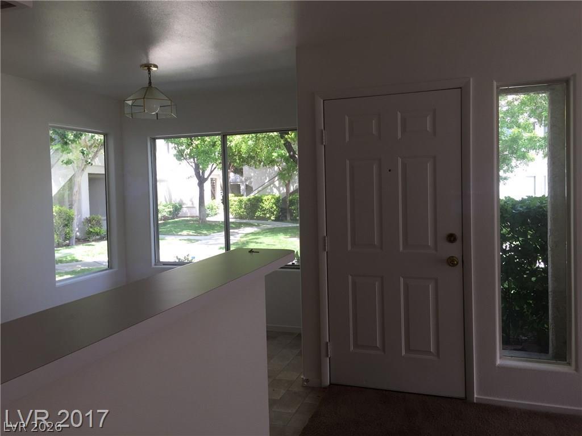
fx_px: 488
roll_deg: +1.8
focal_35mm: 29
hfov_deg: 61.7
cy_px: 218
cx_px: 291
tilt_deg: -3.5
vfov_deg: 48.2
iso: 32
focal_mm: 4.15
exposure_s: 1/120
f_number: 2.2
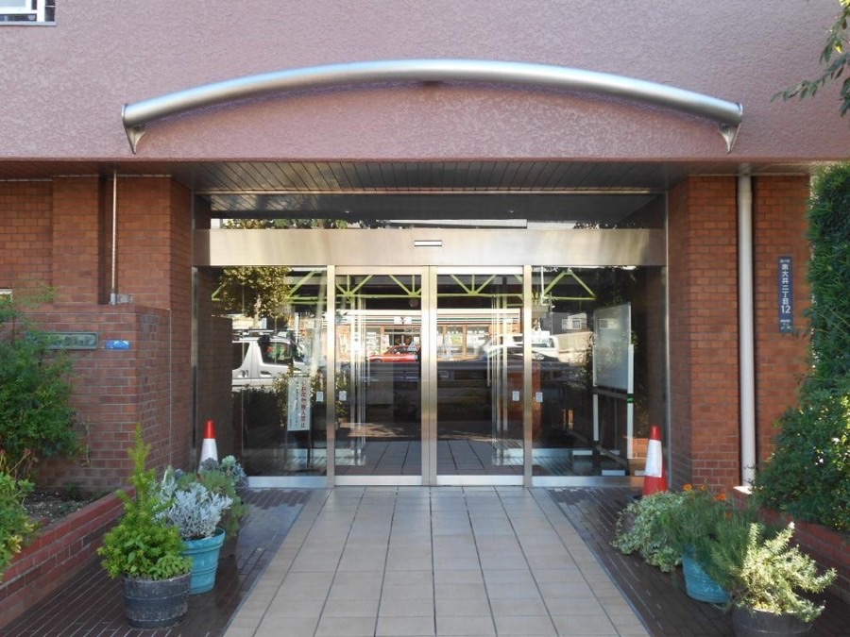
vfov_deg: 36.8
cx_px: 425
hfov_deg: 47.9
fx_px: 958
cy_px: 318
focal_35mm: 39
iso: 80
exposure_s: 1/60
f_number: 3.9
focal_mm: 6.7
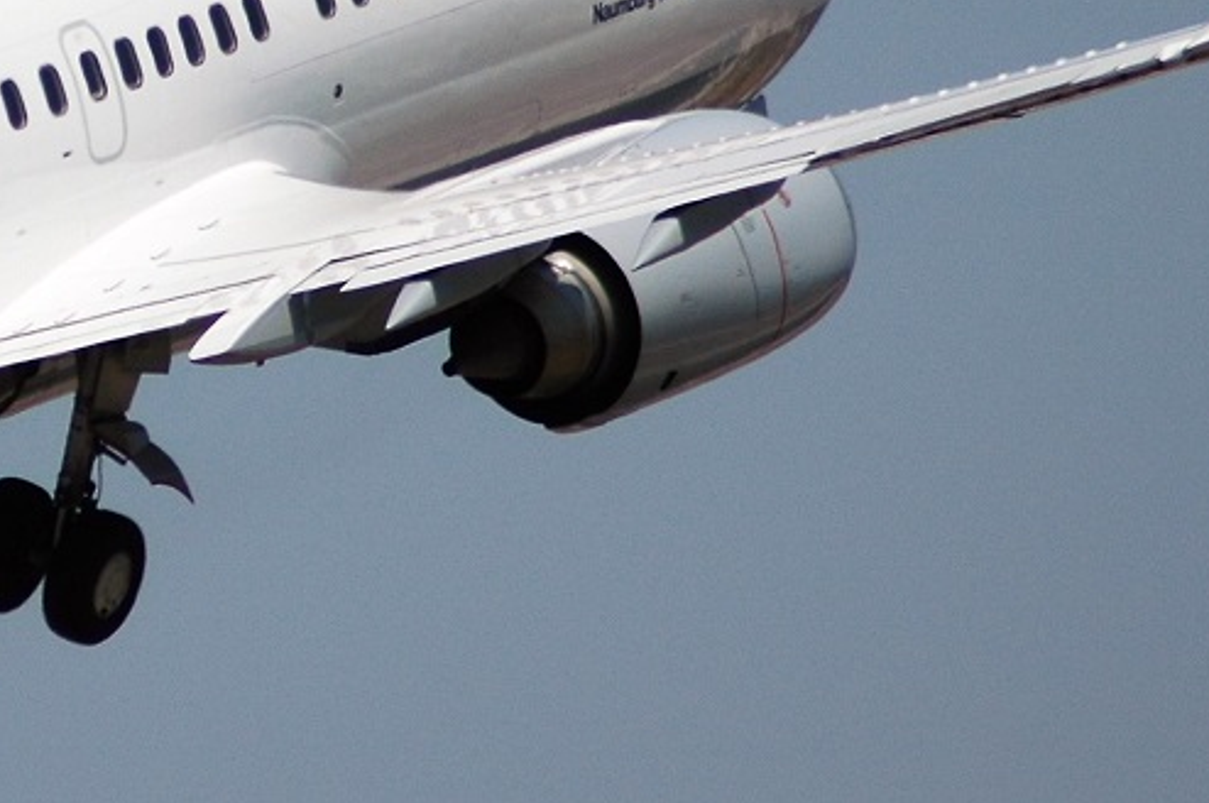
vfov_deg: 1.3
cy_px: 140
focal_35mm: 1094
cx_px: -144
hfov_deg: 1.9
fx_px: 36692
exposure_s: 1/2000
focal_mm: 300
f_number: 6
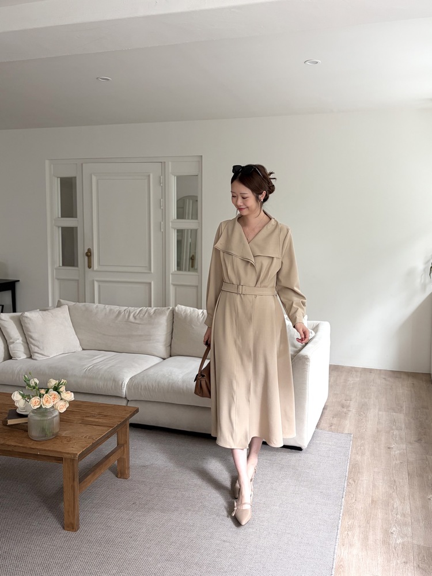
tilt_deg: -5.4
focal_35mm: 26
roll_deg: -0.9
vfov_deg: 67.3
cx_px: 216
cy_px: 288
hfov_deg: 53.1
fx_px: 433
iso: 125
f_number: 1.6
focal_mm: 5.96
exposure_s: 1/101
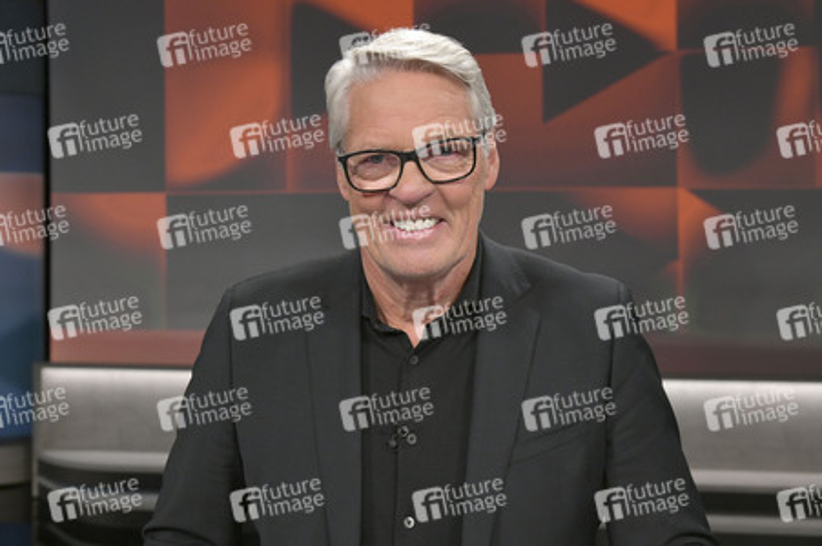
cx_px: 411
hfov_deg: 43.6
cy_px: 273
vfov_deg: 29.8
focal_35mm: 45
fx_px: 1027
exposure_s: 1/200
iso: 2500
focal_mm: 45
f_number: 6.3
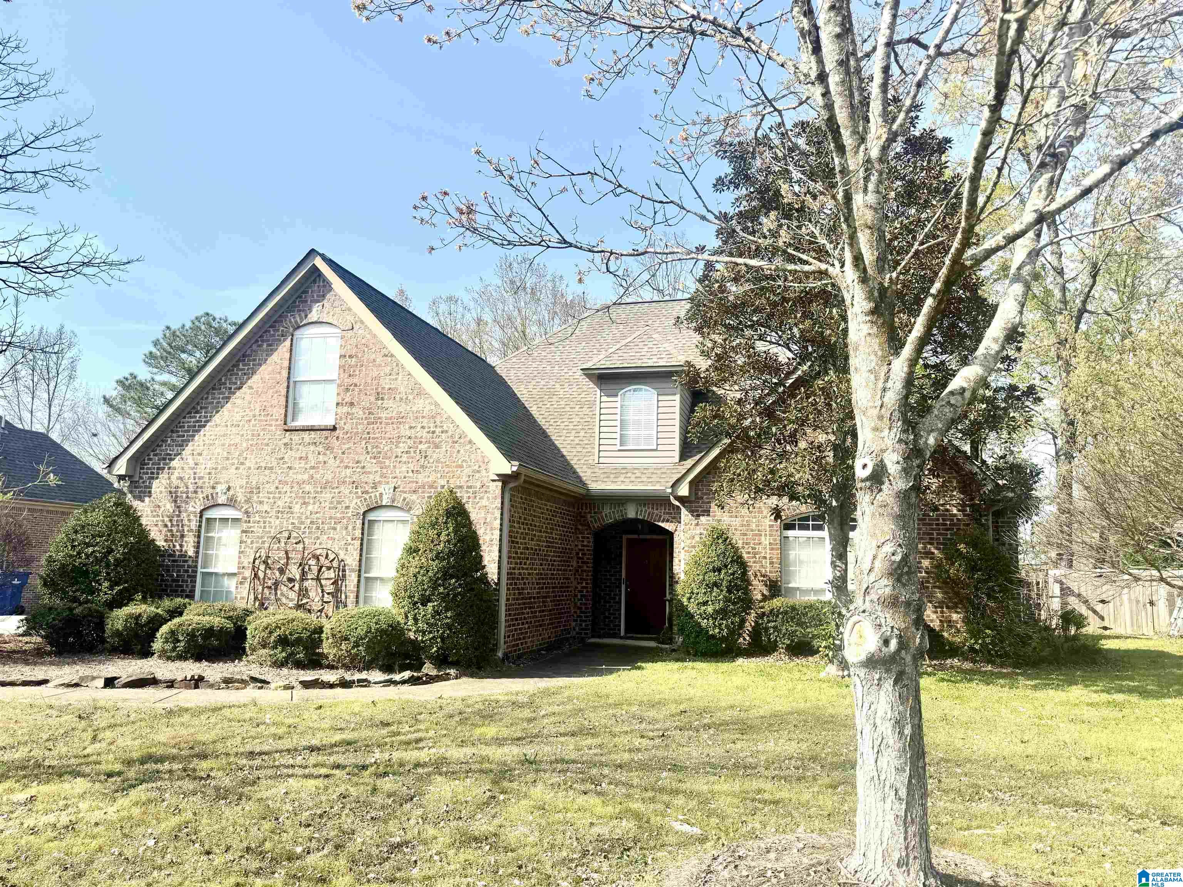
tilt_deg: +8.4
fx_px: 820
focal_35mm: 24
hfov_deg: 71.6
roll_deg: -2.3
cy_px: 444
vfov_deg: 56.8
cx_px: 592
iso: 80
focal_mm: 6.76
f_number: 1.78
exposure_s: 1/3802
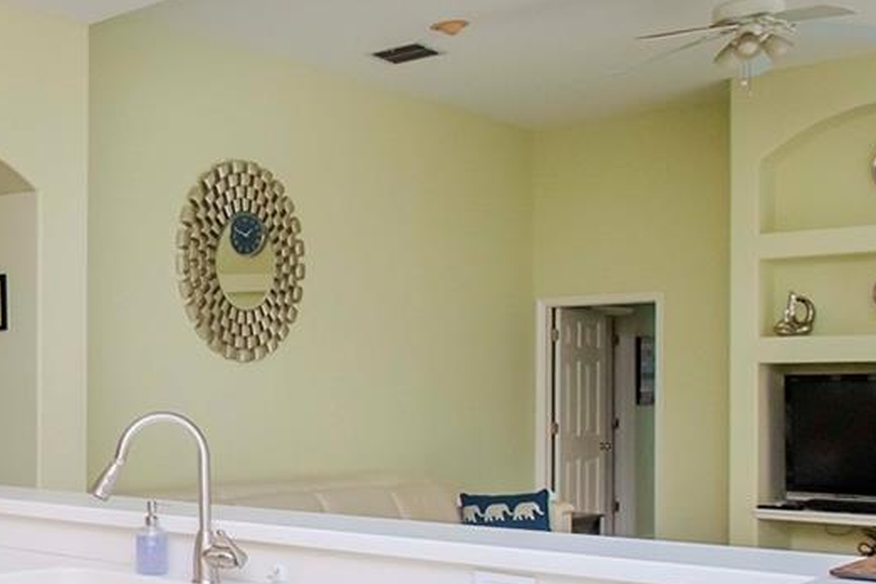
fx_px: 1119
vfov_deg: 29.0
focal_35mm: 46
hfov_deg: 34.8
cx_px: -153
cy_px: 408
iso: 800
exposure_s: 1/160
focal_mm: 10
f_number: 9
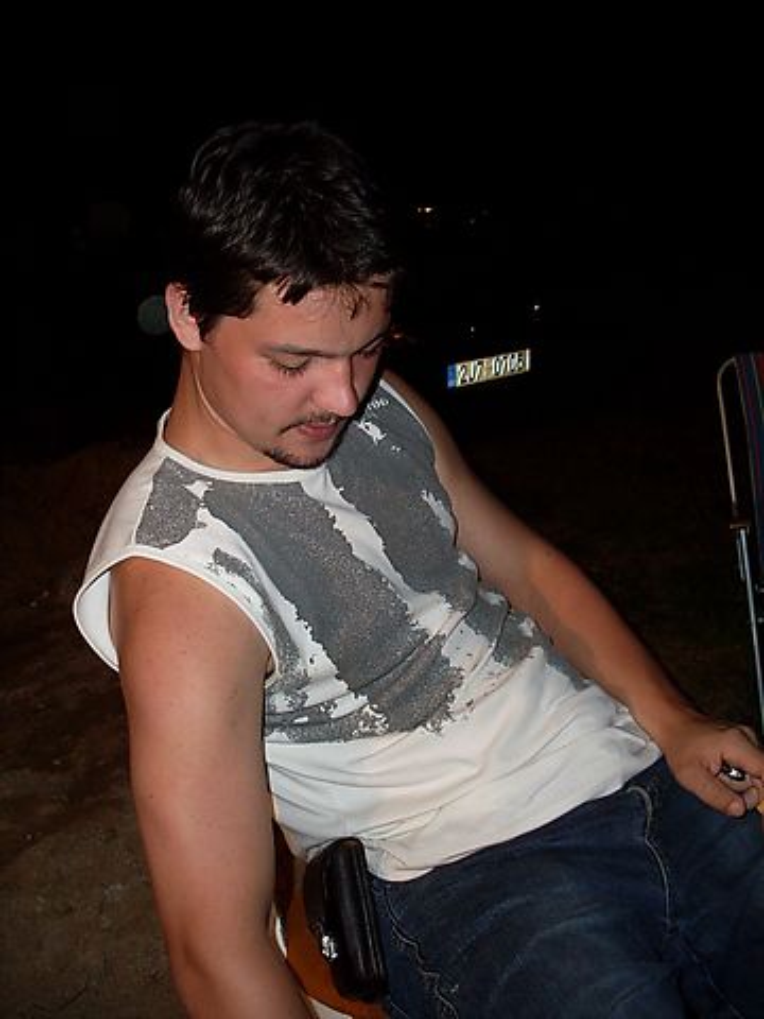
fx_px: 1118
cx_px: 382
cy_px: 510
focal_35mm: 38
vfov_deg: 49.0
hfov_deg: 37.7
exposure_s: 1/45
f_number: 2.8
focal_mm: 6.3
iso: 100
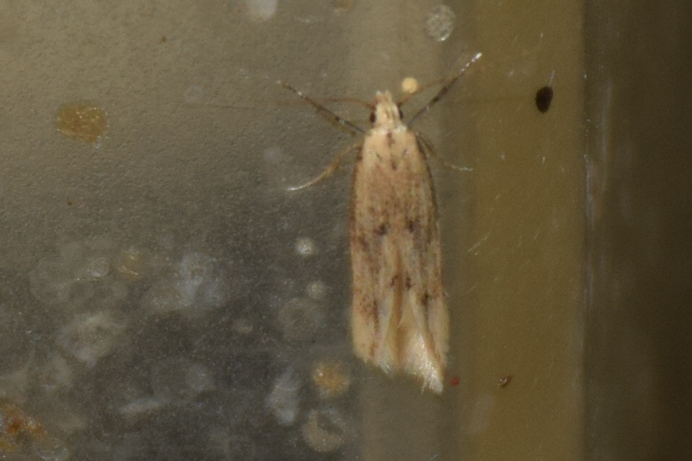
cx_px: 346
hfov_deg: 9.8
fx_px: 4036
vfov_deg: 6.5
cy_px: 230
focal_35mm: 210
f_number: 5.6
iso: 320
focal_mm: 140
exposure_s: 1/60
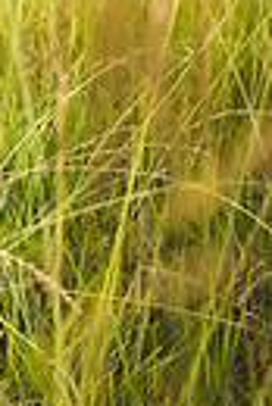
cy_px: -73
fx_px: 1560
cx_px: -585
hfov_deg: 8.2
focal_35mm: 138
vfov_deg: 14.4
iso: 100
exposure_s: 1/160
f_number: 2.8
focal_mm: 31
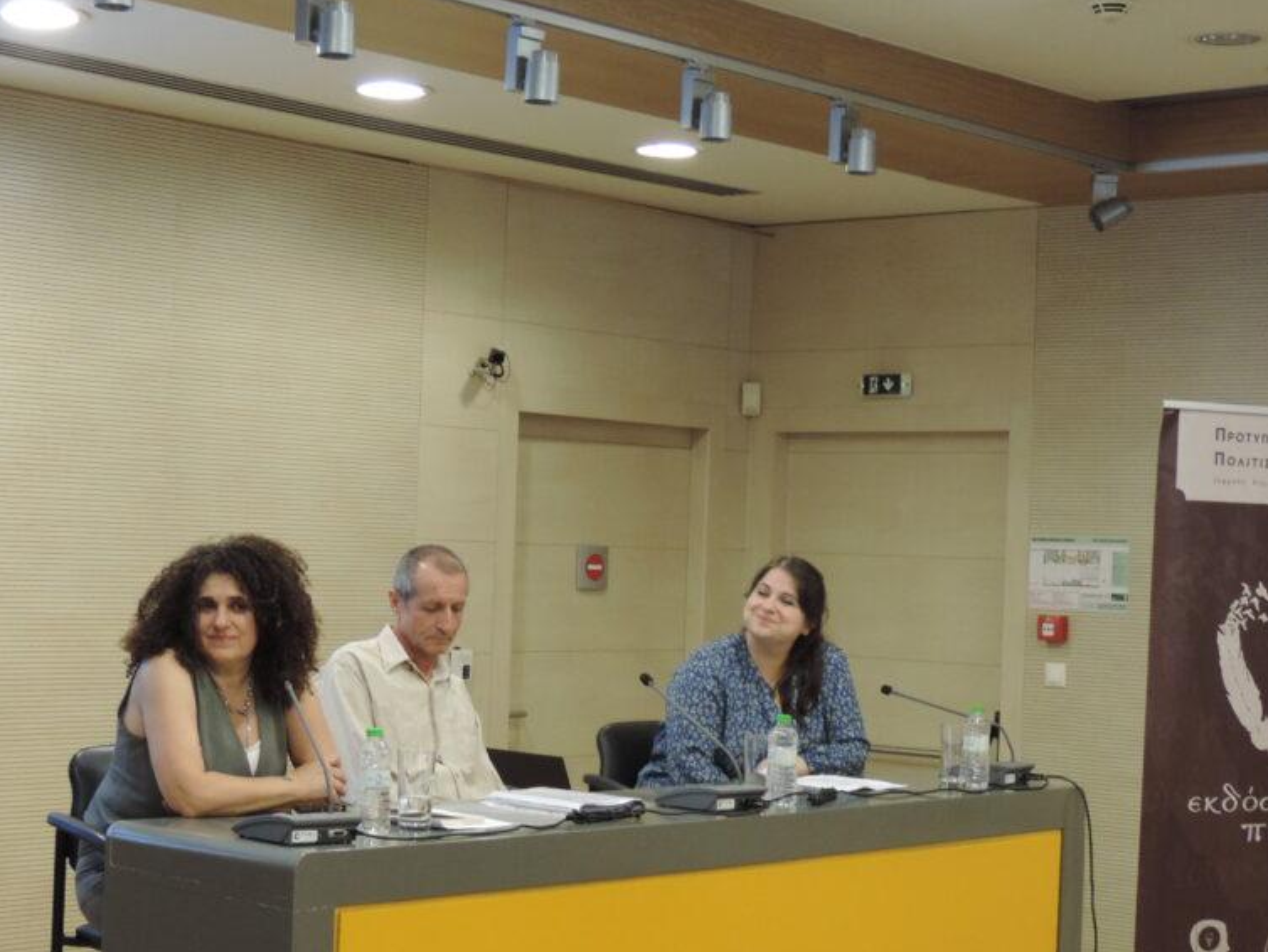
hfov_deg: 28.5
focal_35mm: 68
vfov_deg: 21.6
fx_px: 2491
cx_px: 579
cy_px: 526
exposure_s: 1/20
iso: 400
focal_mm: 8.9
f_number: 3.6
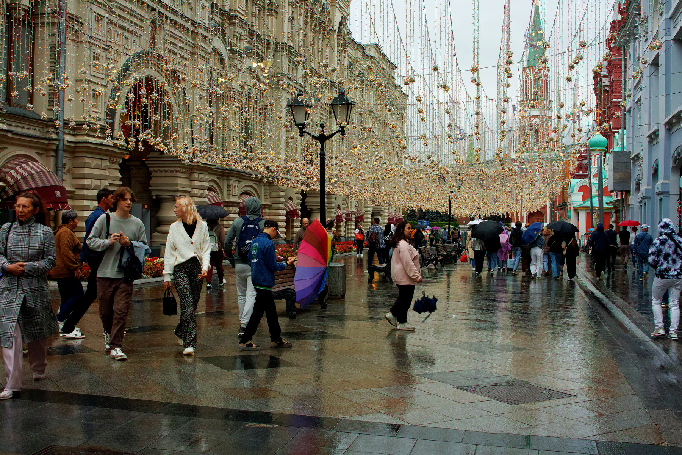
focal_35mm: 39
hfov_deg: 49.6
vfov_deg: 34.2
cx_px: 341
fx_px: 739
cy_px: 228
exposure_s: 1/200
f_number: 8
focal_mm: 26
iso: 100
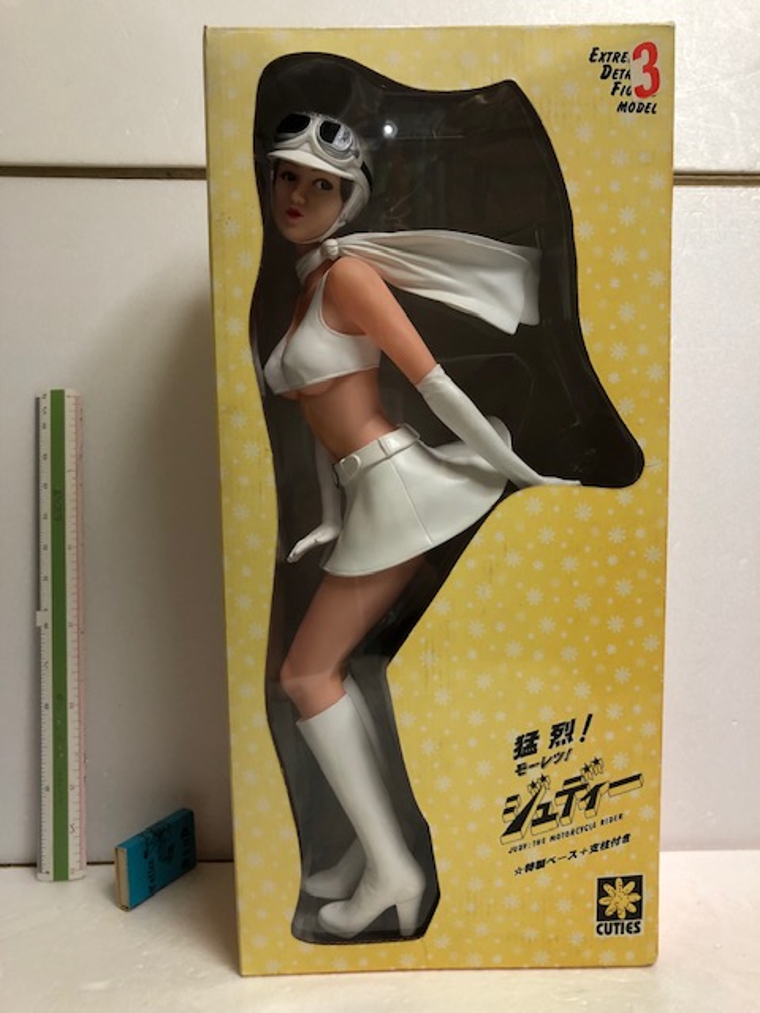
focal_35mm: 28
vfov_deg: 63.4
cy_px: 506
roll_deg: +1.4
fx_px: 820
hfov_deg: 49.7
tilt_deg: -5.2
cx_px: 380
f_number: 1.8
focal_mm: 4
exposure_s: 1/17
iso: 50
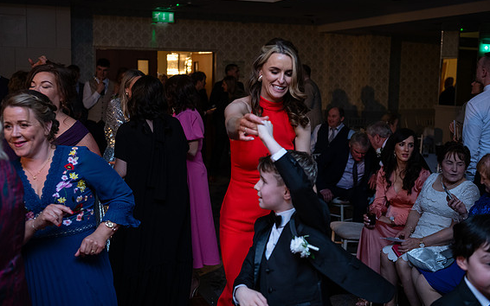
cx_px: 243
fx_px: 628
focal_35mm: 47
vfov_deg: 27.4
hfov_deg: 42.6
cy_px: 142
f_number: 3.5
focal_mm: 45
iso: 1000
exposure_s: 1/160
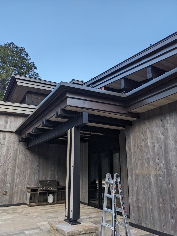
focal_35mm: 27
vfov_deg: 65.3
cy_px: 118
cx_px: 88
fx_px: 184
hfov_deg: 51.4
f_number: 1.73
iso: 46
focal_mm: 4.38
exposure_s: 1/304
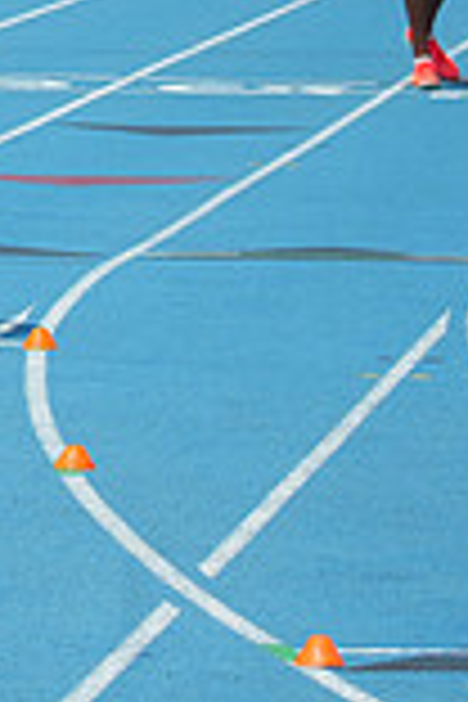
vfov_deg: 4.6
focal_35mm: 445
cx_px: -765
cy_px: 38
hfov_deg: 3.0
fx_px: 8677
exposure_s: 1/3200
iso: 400
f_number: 5.6
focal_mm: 120
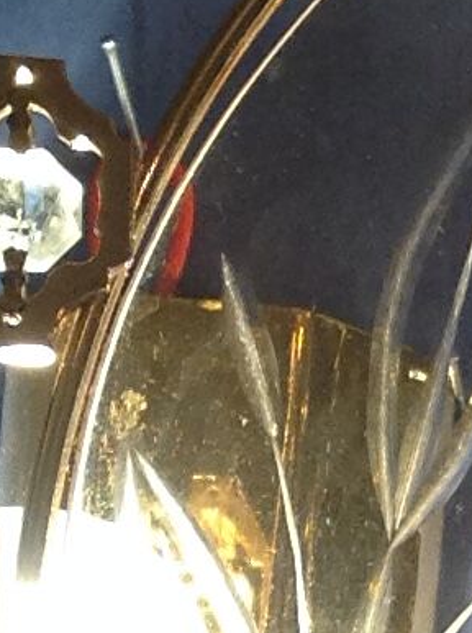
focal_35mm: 235
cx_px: 847
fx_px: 4287
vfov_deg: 8.0
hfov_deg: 6.2
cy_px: 1368
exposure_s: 1/120
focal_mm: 4.28
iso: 100
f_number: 2.4
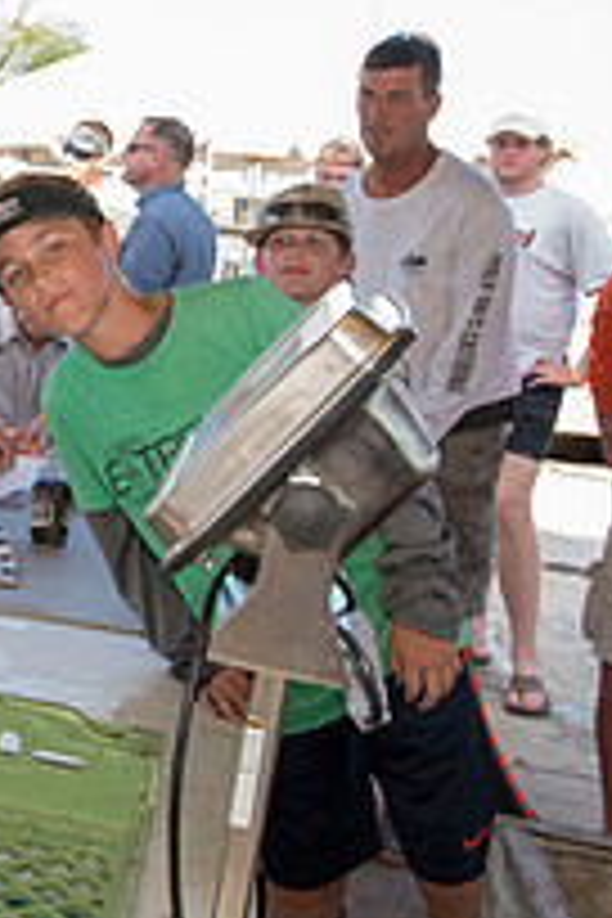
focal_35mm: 57
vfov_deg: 34.9
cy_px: 349
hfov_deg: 21.6
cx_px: -176
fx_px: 1453
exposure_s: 1/200
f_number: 4.5
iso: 250
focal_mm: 20
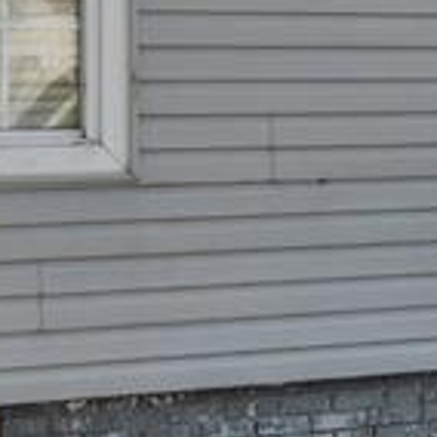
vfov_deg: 13.4
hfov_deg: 13.5
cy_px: 46
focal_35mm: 129
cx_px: 158
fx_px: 1842
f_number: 9
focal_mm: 14
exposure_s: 1/400
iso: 100
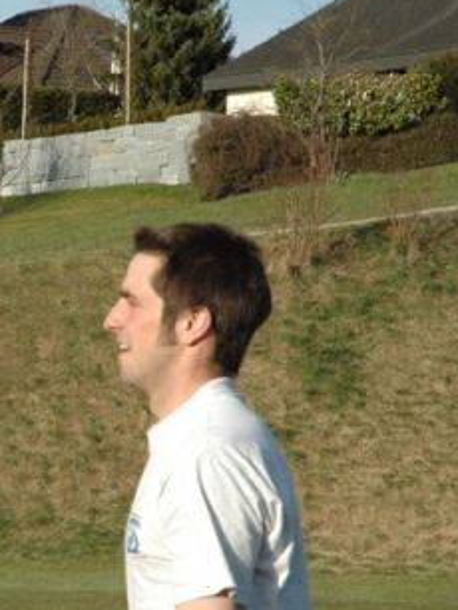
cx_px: -175
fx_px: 3717
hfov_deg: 7.0
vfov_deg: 9.4
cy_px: 403
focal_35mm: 211
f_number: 14
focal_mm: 70
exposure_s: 1/800
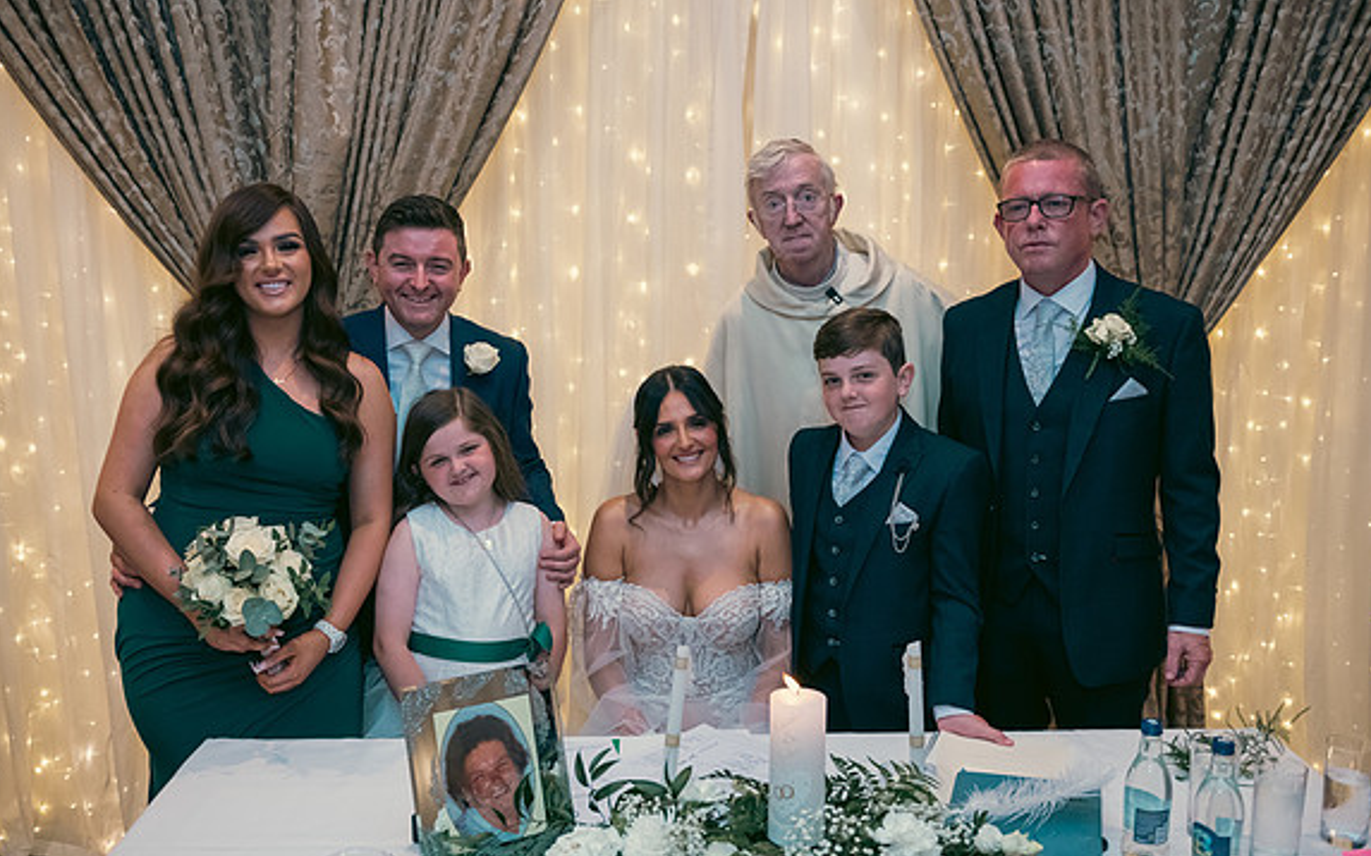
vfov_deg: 38.3
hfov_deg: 58.1
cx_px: 684
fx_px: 1233
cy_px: 439
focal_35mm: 33
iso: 800
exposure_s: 1/160
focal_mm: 32
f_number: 3.5
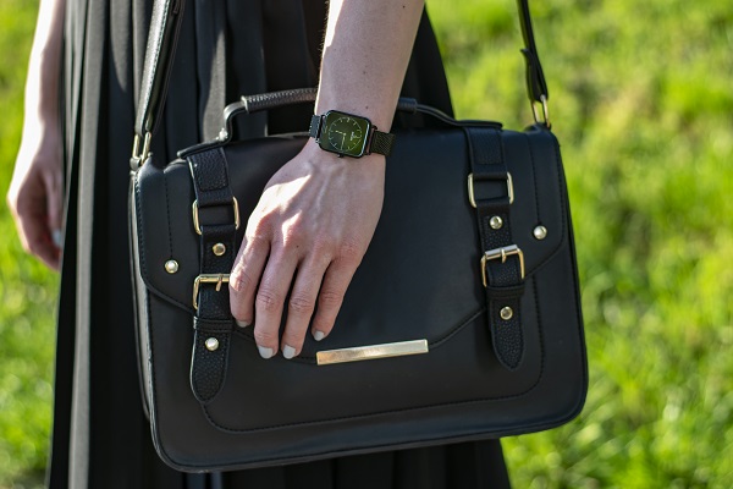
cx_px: 366
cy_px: 244
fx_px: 1527
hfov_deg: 27.0
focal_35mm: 75
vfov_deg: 18.2
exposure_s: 1/400
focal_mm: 50
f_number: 2.8
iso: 200
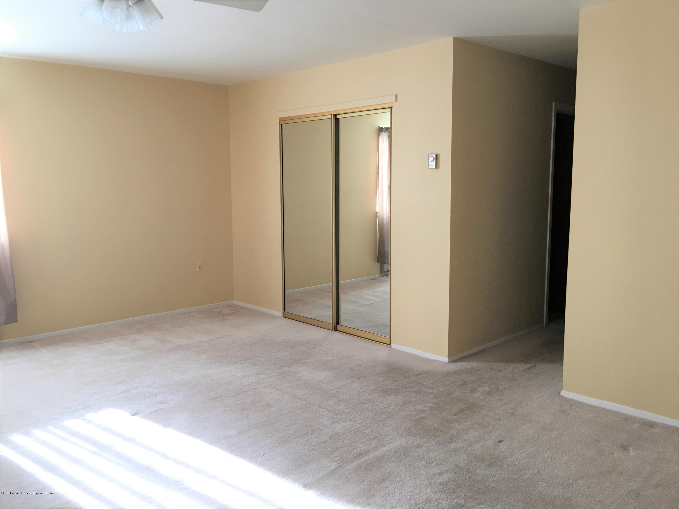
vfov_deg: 48.2
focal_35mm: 29
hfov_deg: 61.7
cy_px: 254
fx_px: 569
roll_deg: +0.3
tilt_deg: -6.4
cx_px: 340
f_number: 2.2
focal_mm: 4.15
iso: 25
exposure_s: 1/30
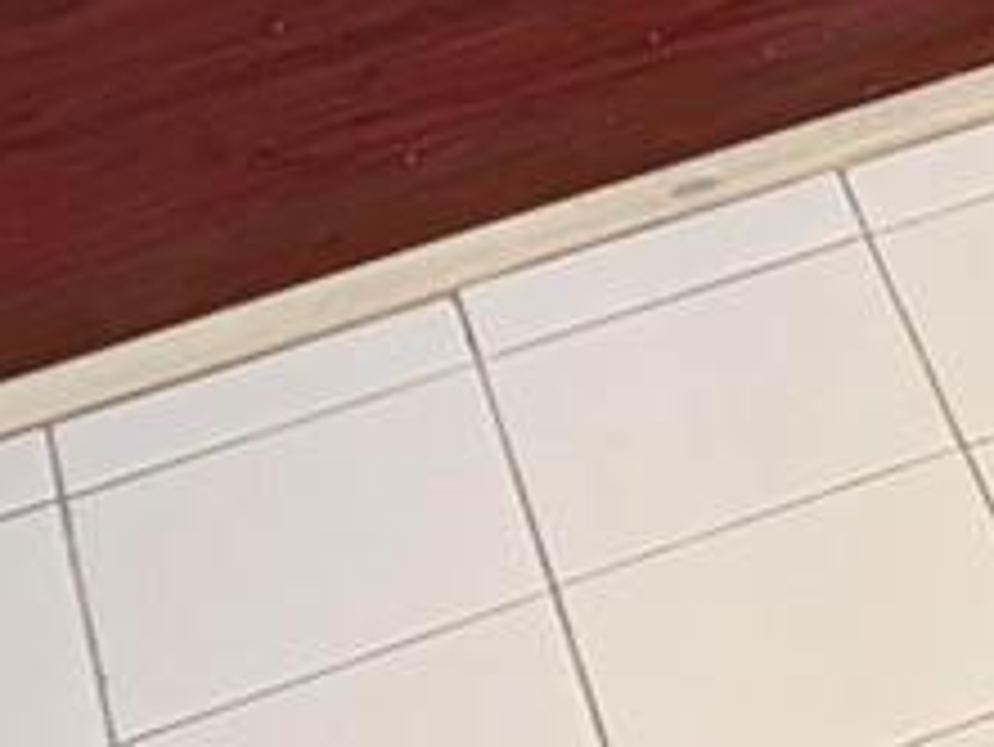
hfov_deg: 9.2
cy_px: -1233
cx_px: 2514
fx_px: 5401
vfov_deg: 7.3
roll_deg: +3.0
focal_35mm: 188
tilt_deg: -22.7
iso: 64
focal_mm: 5.96
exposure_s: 1/60
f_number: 1.6
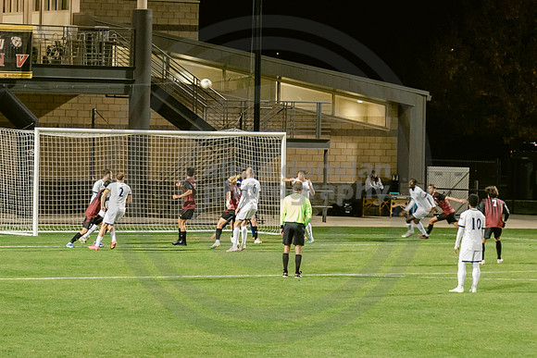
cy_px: 152
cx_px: -32
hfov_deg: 9.7
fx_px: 3133
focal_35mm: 210
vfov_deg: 6.5
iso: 2000
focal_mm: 70
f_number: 4
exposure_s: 1/160
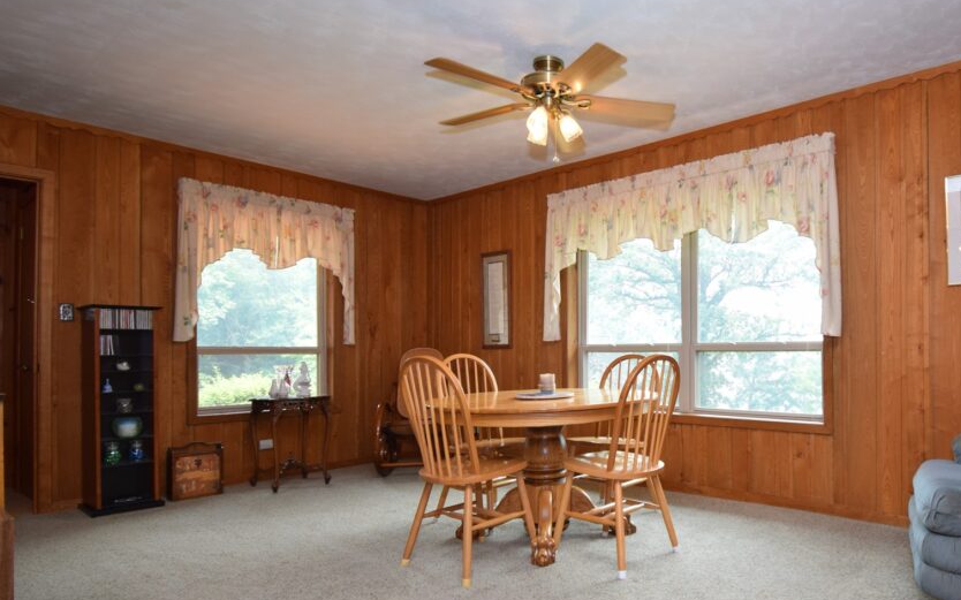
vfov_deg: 54.9
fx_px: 576
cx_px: 618
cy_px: 340
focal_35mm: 22
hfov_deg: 77.8
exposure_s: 1/100
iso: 400
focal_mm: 10
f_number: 5
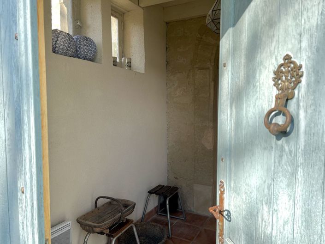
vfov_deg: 53.0
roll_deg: +0.3
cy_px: 122
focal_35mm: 26
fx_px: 244
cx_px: 162
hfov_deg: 67.3
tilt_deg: -4.4
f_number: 1.5
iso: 50
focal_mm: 5.7
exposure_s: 1/375
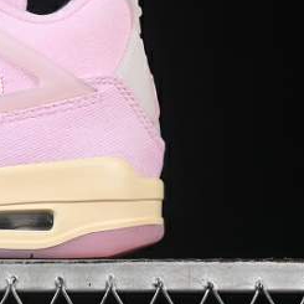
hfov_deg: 9.0
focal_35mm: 190
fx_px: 1888
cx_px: -128
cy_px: 72
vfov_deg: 9.2
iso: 160
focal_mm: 50
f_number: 8
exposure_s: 1/80
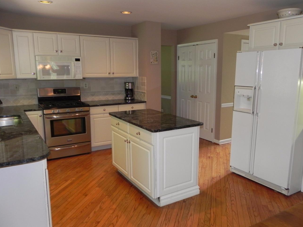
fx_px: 254
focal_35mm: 29
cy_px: 119
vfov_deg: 48.2
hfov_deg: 61.6
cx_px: 162
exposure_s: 1/30
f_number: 2.8
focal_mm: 4.6
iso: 200
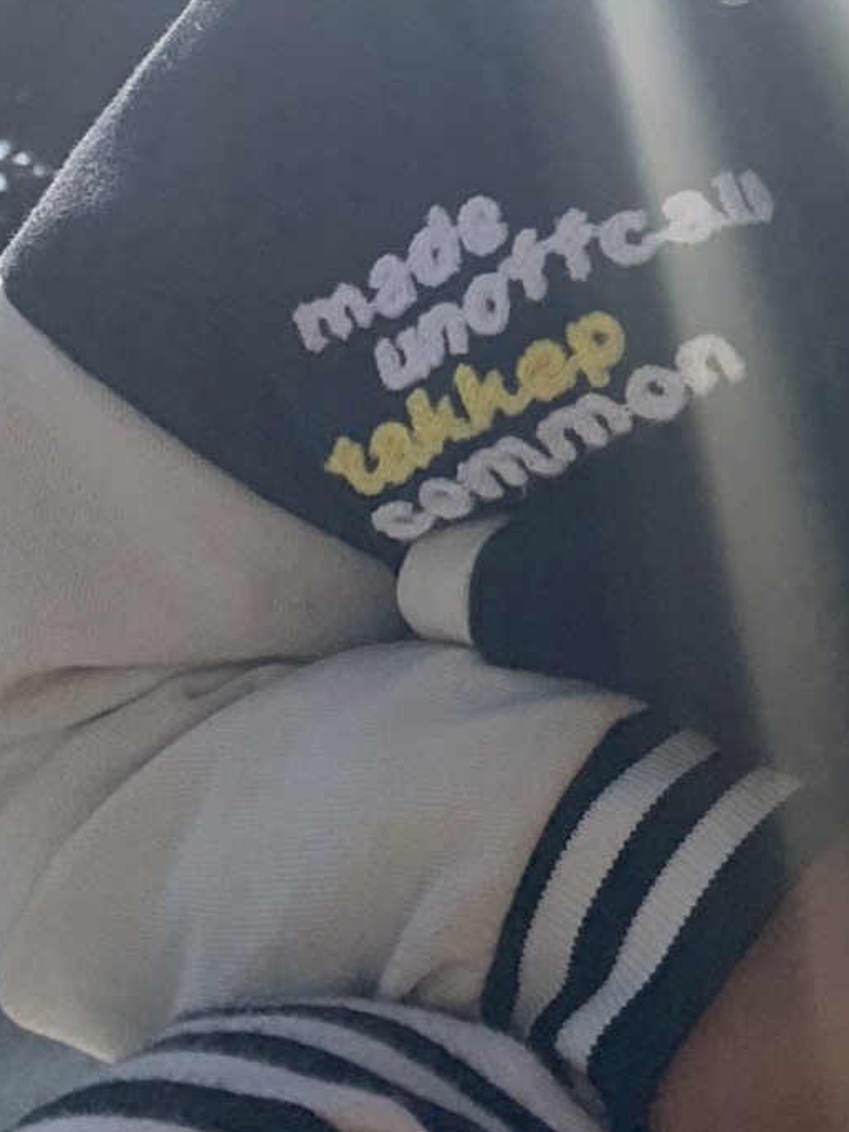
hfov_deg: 17.6
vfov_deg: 22.7
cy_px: -367
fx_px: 2485
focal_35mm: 76
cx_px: 1235
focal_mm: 4.25
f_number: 1.8
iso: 25
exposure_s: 1/2545
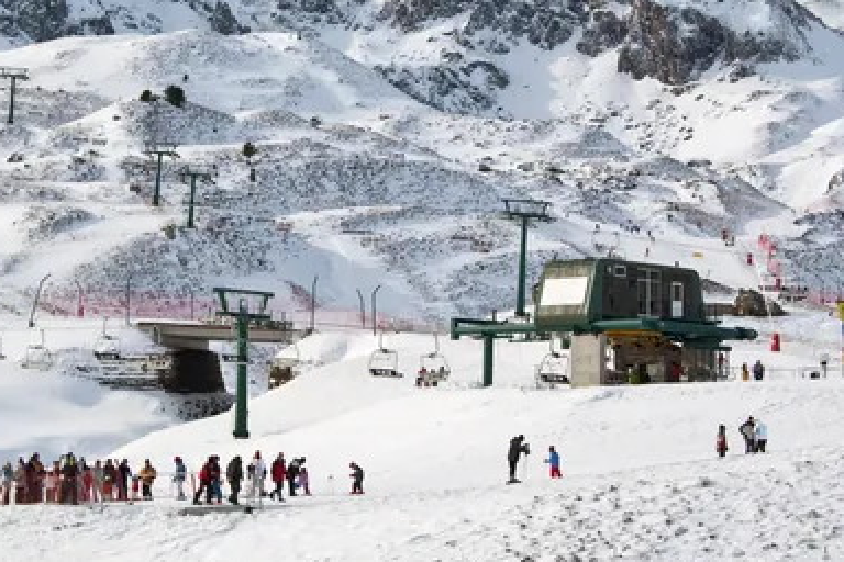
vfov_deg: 13.7
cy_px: 217
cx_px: 215
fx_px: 2344
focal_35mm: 100
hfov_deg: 20.3
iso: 200
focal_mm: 40
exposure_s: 1/125
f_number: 16
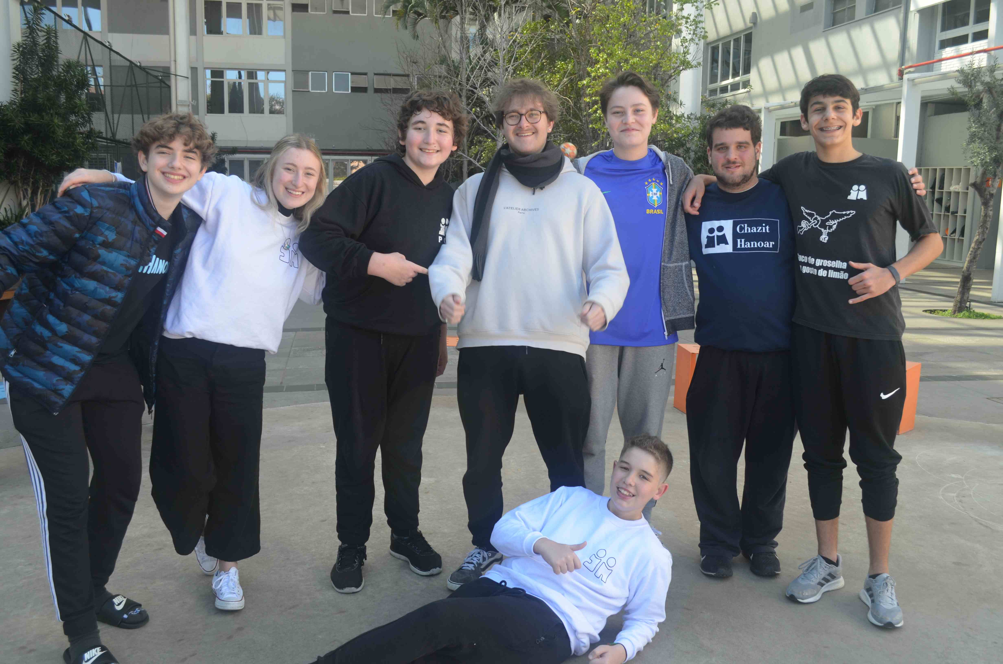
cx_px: 502
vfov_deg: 39.8
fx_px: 918
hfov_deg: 57.3
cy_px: 332
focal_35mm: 33
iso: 200
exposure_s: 1/160
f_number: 6.3
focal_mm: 22
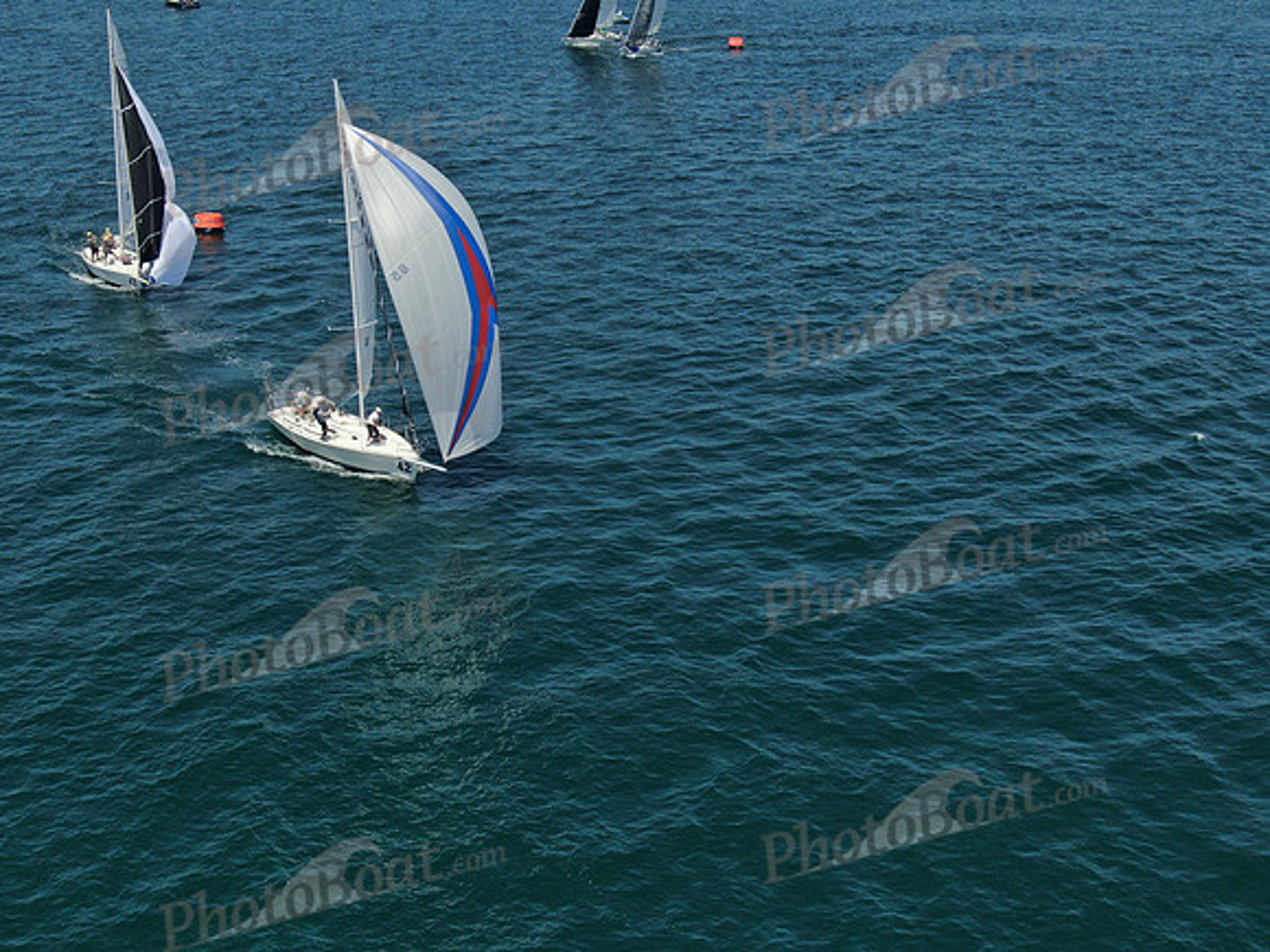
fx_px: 1761
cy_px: 476
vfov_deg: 30.3
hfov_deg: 39.7
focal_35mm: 48
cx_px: 635
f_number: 3.8
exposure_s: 1/1000
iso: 100
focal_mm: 8.6
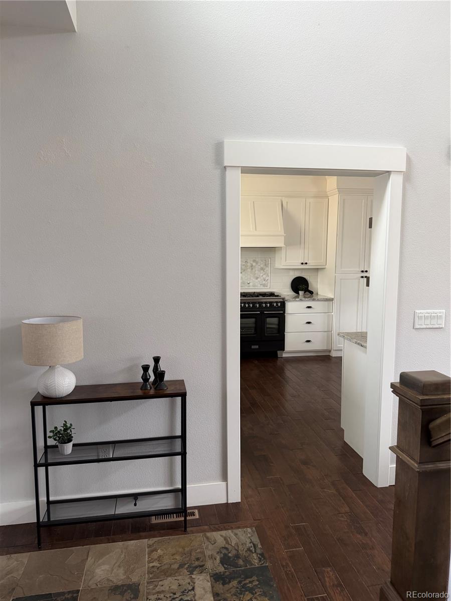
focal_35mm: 24
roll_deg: -0.7
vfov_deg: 71.6
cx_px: 226
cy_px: 300
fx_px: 417
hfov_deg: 56.8
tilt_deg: -6.3
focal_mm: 6.76
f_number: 1.78
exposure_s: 1/118
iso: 200
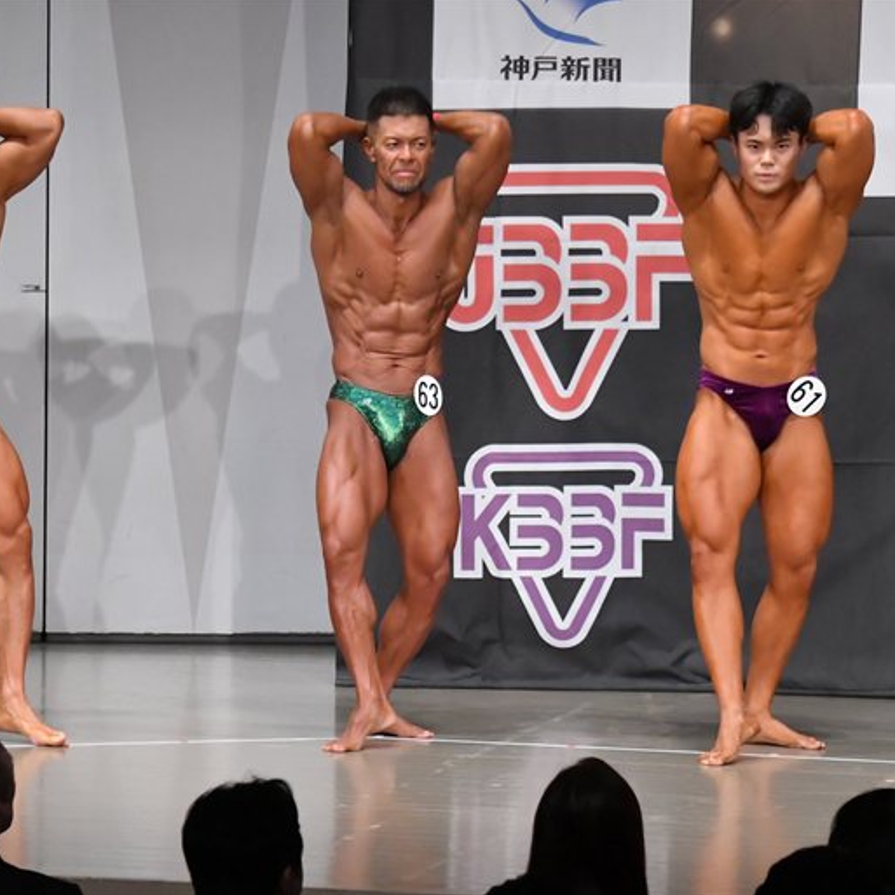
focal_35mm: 259
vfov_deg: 6.8
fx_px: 7576
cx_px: 236
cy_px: 447
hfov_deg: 6.8
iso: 6400
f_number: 5.6
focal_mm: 135
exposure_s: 1/400
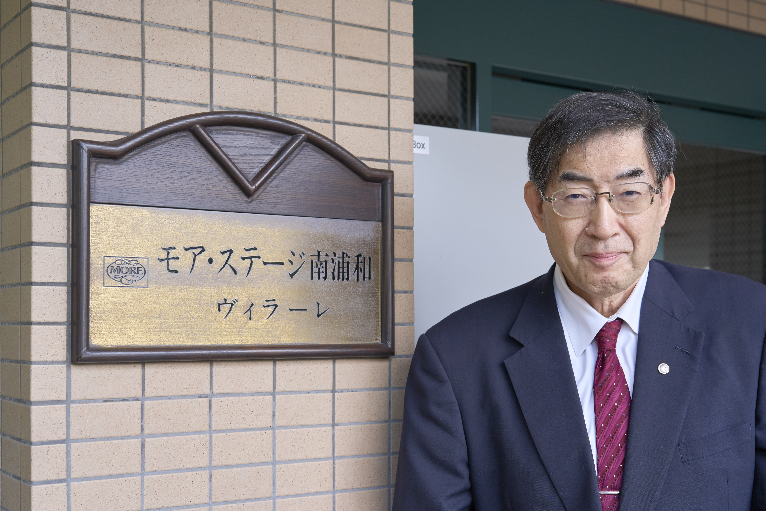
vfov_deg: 27.0
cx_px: 383
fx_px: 1064
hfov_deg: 39.6
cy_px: 256
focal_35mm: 50
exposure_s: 1/160
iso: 500
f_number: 5.6
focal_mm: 50
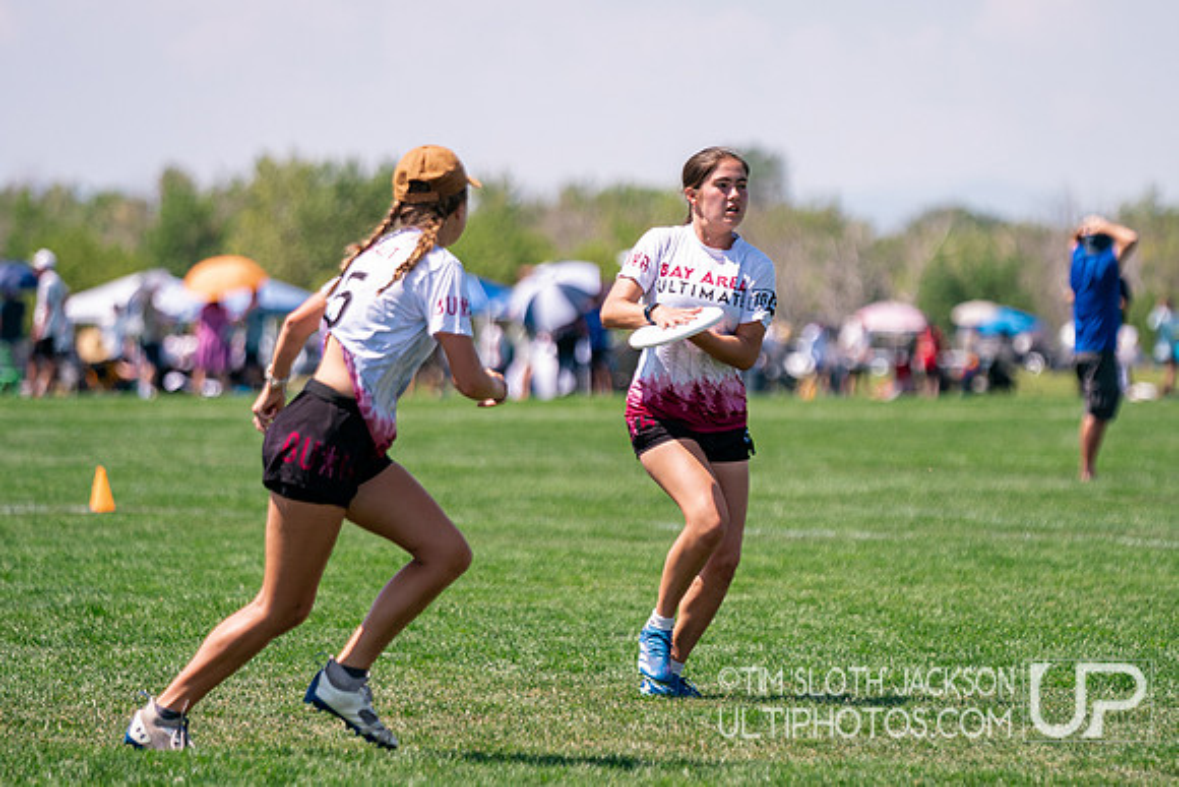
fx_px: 9008
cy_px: 385
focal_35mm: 275
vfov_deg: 5.0
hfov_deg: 7.5
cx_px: 682
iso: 320
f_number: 3.2
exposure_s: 1/4000
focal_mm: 200
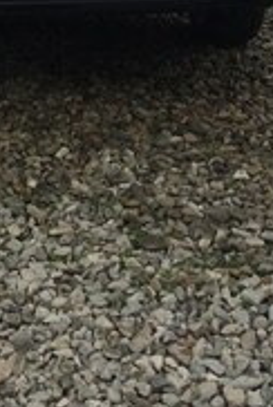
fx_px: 929
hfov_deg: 16.5
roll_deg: +1.4
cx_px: 36
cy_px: -98
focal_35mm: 82
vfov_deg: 22.5
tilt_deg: -7.4
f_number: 2.2
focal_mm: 4.15
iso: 32
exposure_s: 1/258
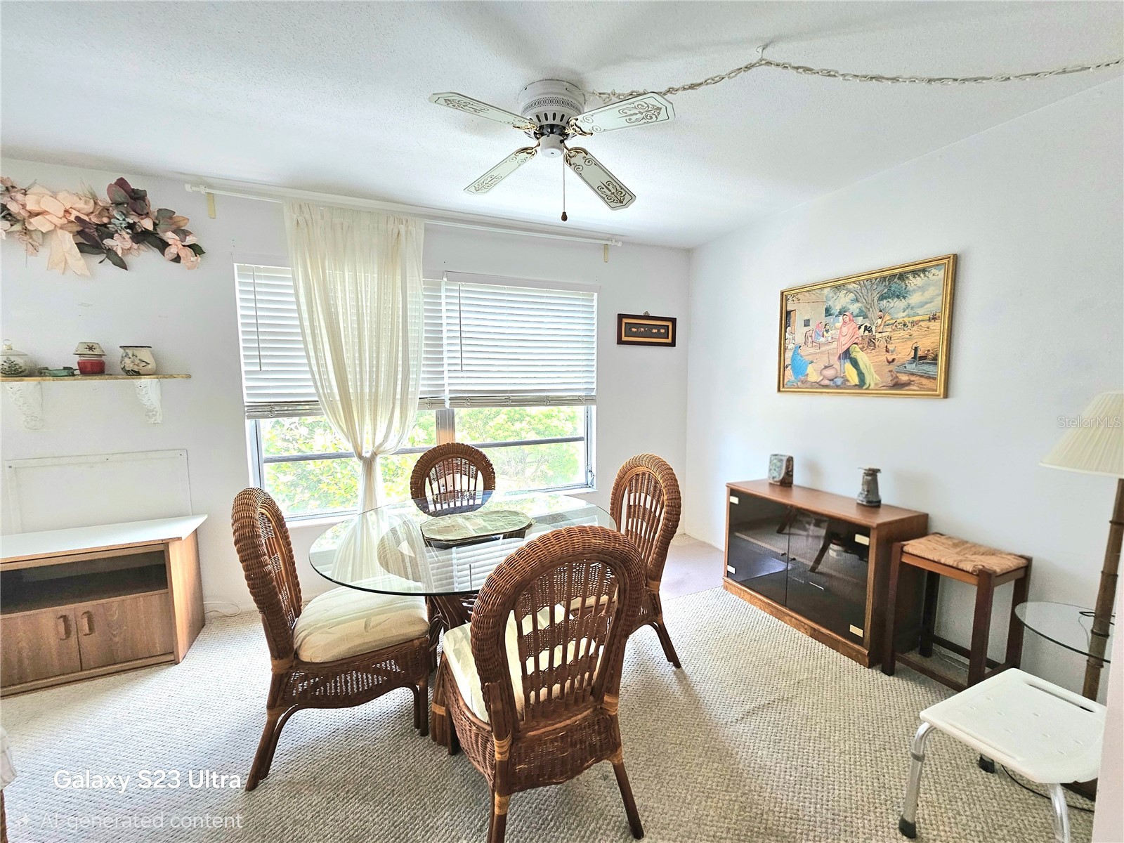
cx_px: 562
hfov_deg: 106.2
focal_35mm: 13
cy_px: 422
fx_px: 422
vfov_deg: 89.9
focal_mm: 2.2
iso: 125
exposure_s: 1/60.2
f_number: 2.2
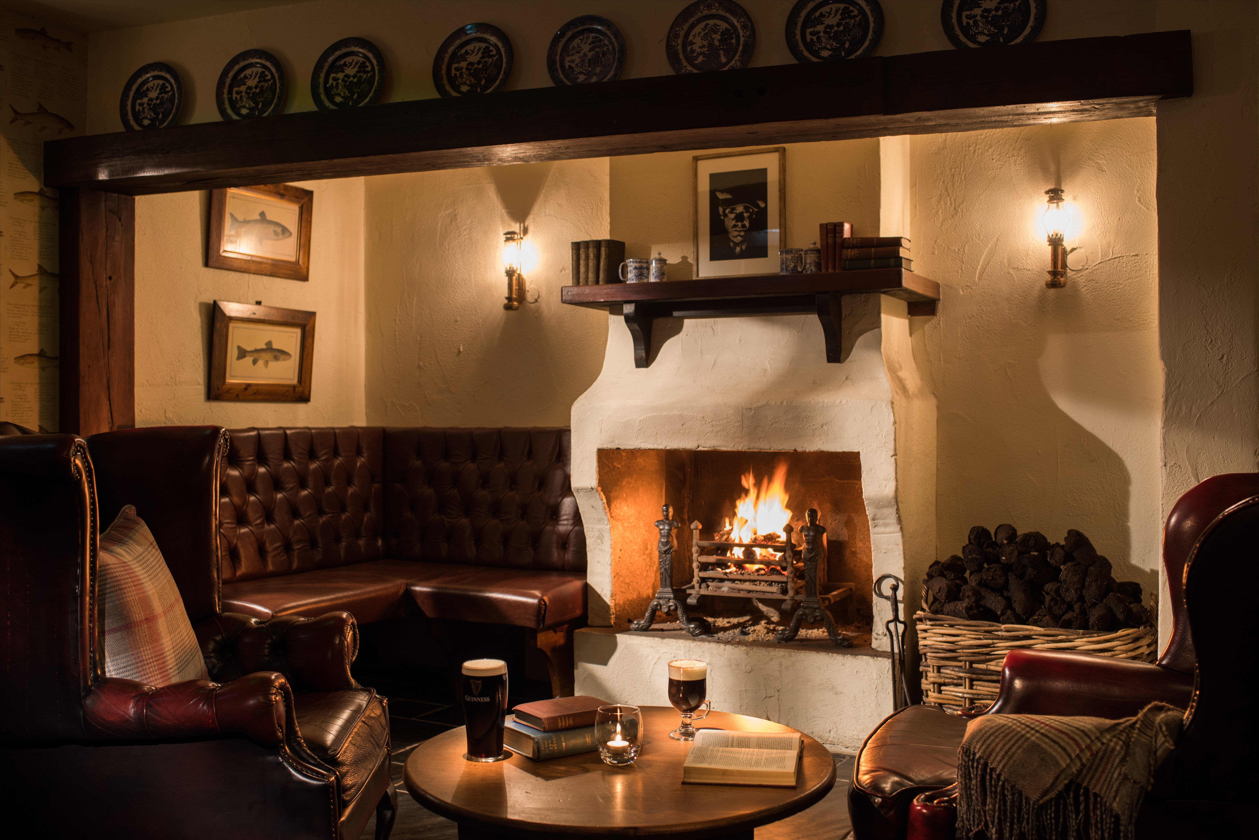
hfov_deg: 54.4
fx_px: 1224
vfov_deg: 37.9
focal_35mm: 35
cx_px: 630
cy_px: 420
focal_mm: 35
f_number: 4
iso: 400
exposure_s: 1/10
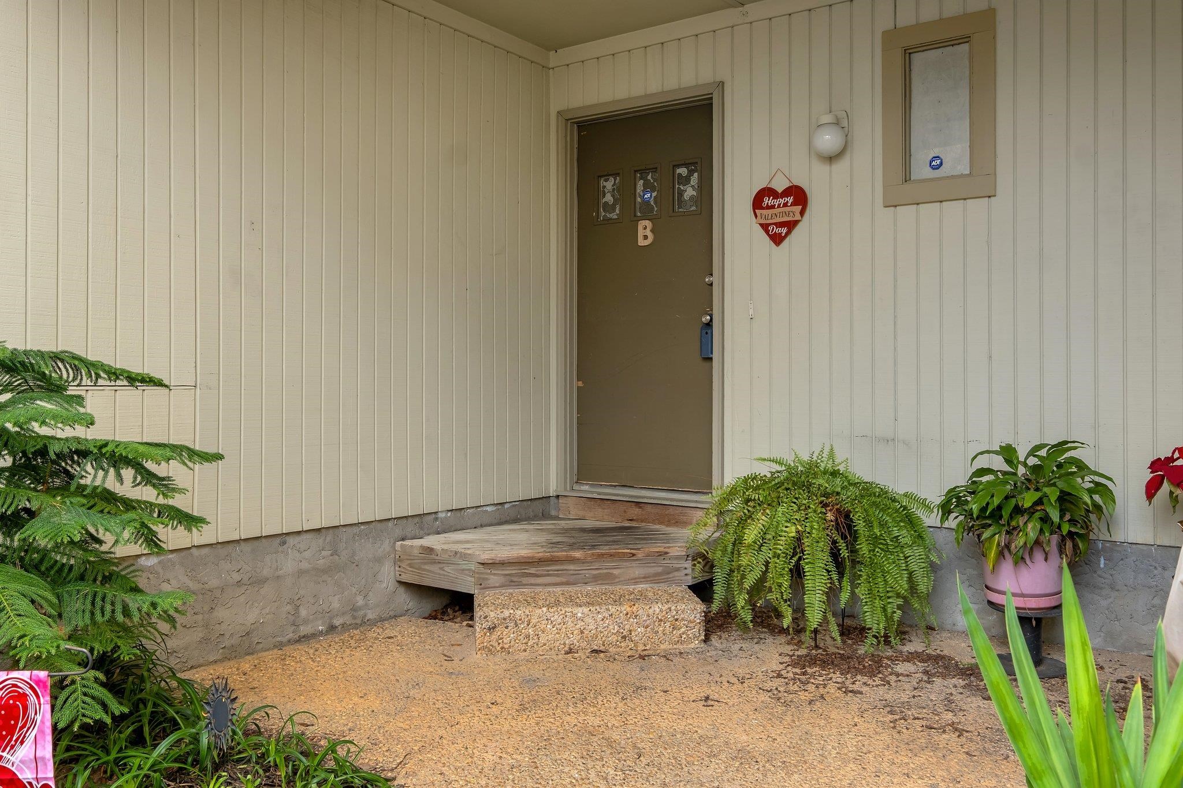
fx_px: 953
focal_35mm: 29
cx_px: 592
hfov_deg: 63.7
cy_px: 394
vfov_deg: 45.0
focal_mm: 19.1
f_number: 8
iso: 250
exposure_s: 1/17
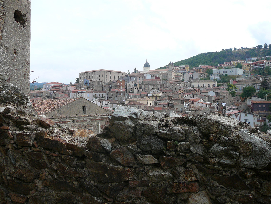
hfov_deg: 52.6
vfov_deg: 40.7
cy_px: 102
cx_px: 136
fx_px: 274
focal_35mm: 35
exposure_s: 1/1000
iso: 80
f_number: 2.8
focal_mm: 5.2
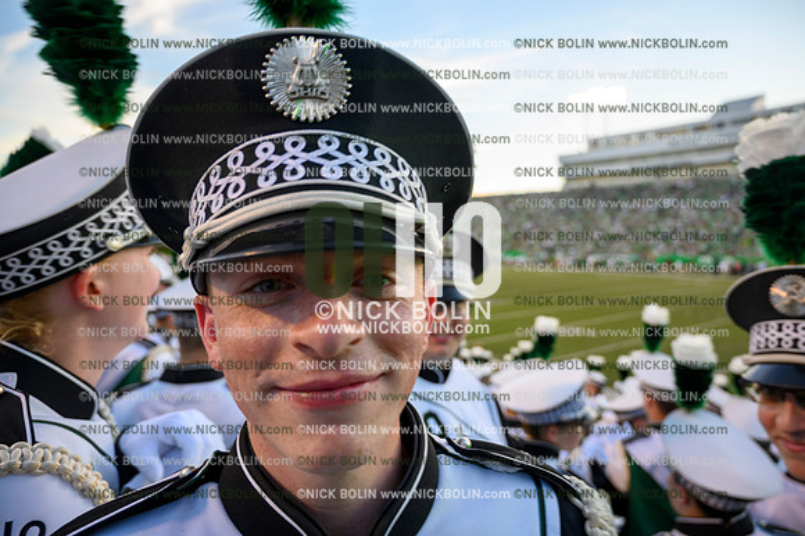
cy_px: 268
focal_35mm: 24
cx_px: 402
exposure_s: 1/50
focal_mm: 24
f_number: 4
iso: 100
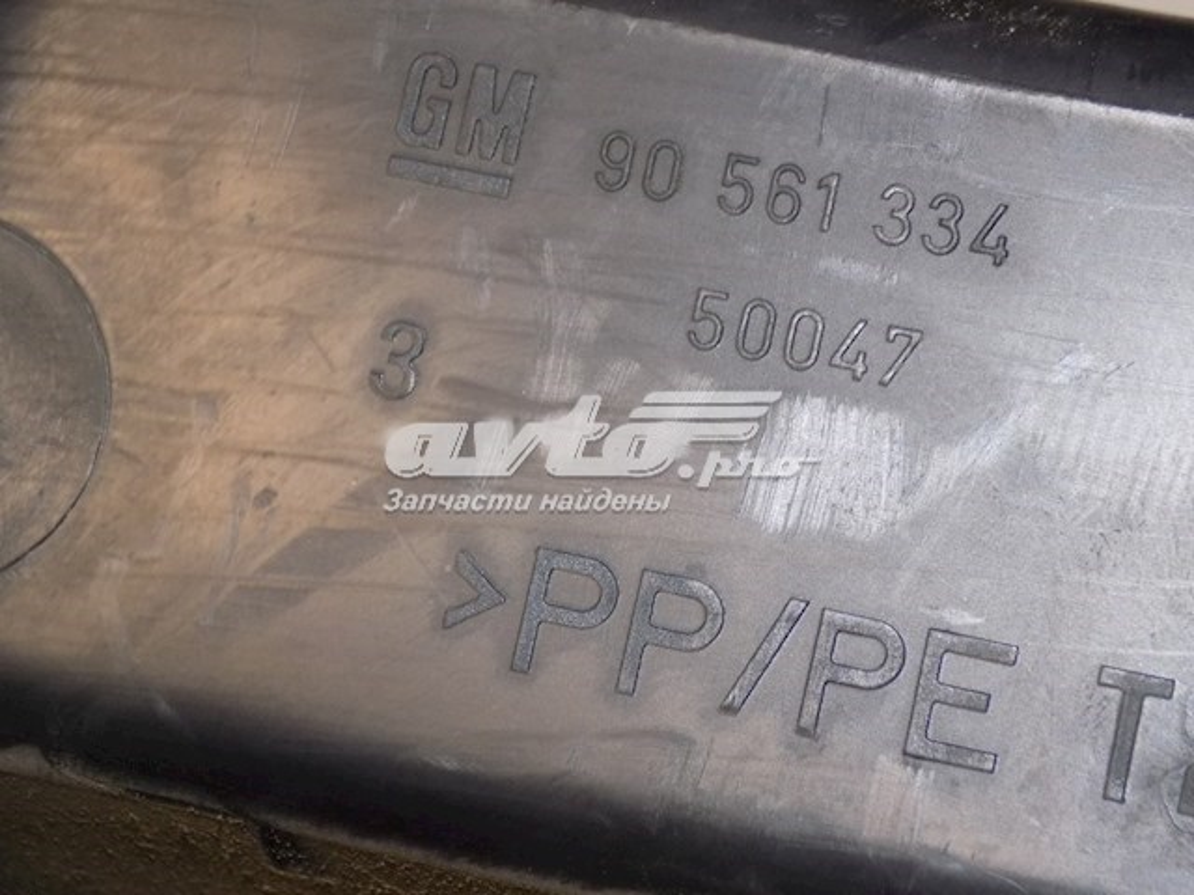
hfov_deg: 16.7
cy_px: 448
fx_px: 4070
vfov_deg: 12.6
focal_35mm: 118
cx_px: 597
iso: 200
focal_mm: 20.9
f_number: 4.8
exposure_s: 1/30
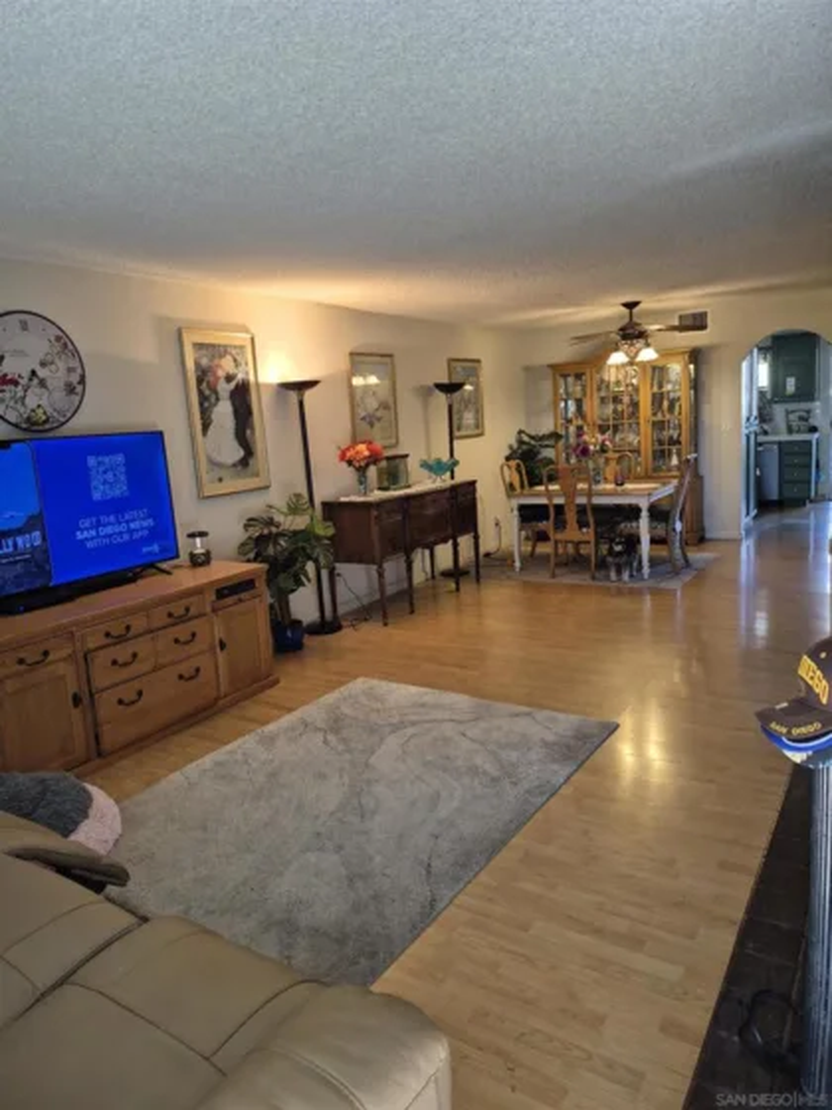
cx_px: 416
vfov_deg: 73.9
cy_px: 555
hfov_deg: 58.9
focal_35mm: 23
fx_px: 737
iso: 250
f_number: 1.8
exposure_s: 1/120
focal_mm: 5.4
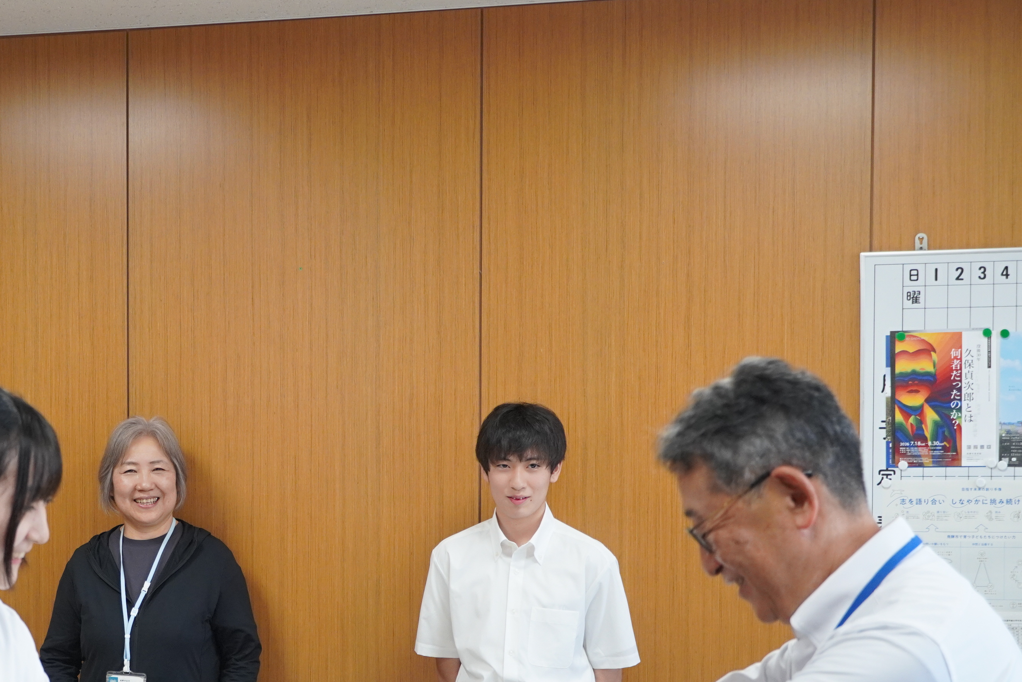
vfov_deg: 17.6
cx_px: 223
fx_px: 2187
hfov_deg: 25.9
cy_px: 533
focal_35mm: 77
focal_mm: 32
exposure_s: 1/160
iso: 1000
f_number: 4.5
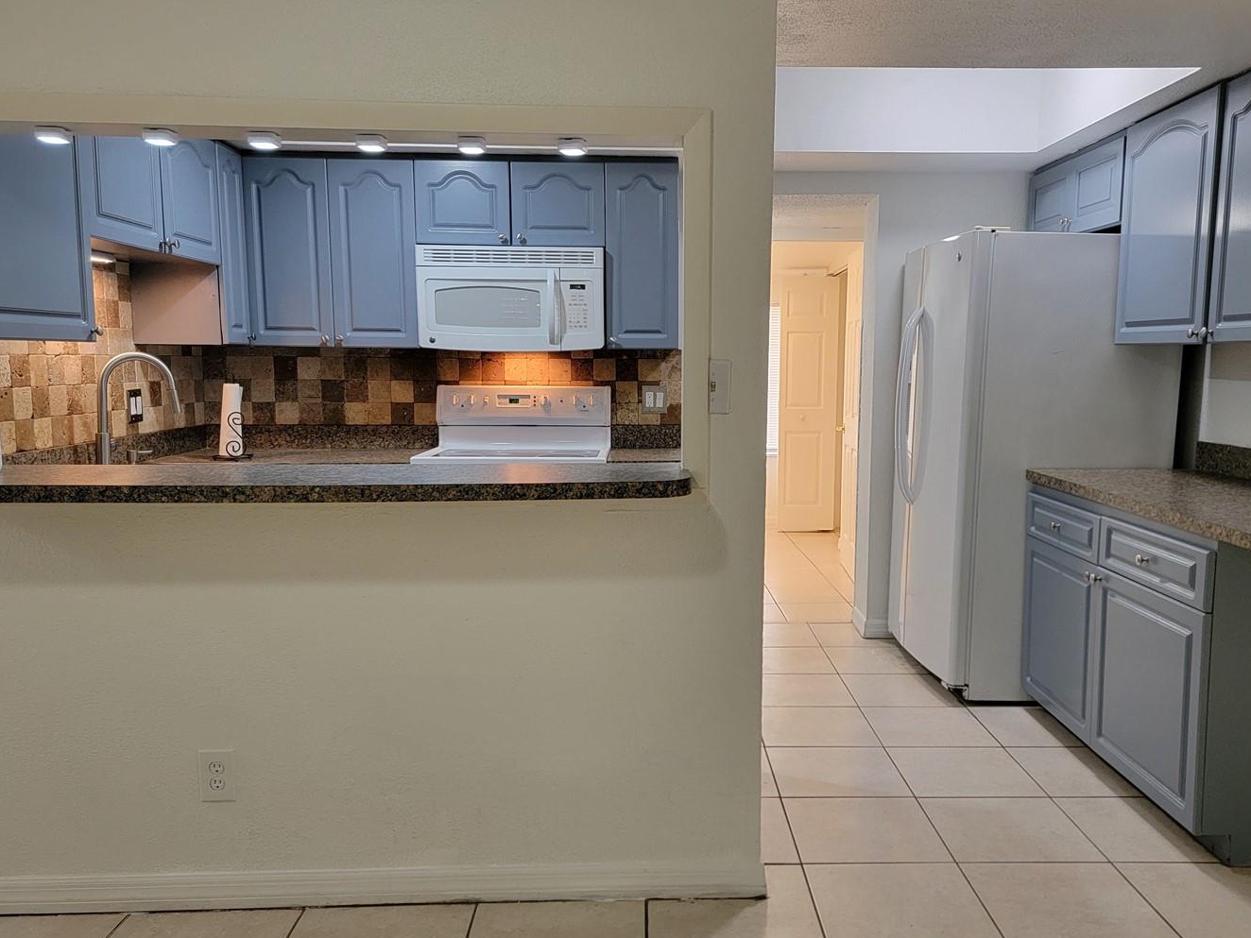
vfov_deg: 48.2
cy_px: 474
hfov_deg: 61.6
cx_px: 672
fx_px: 1048
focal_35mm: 29
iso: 250
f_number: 1.8
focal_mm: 6.7
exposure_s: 1/120
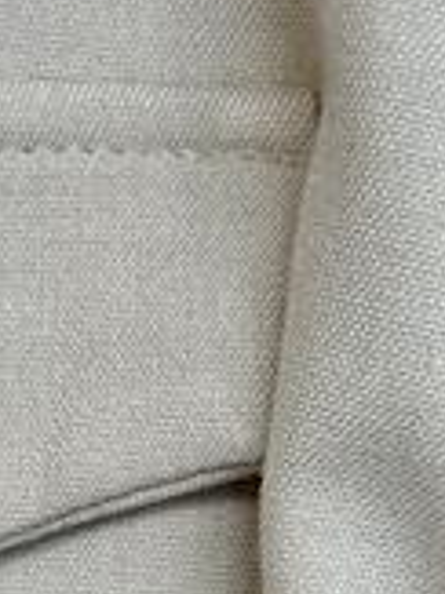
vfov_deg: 12.1
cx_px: -153
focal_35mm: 157
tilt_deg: -9.4
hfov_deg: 9.3
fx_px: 2695
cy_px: 855
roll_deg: +2.7
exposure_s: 1/228
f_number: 1.78
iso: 50
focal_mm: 6.76
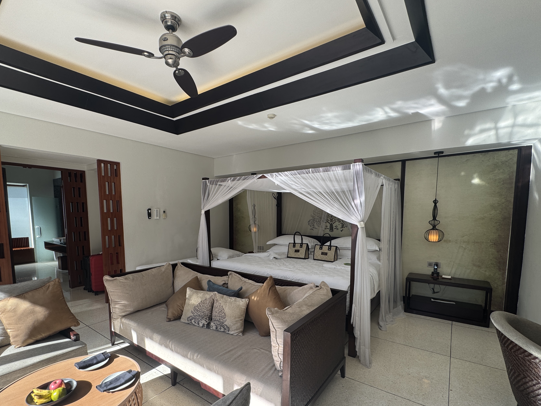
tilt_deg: -5.7
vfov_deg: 74.1
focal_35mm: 17
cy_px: 239
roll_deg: +0.4
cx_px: 260
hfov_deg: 91.0
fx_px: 266
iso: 40
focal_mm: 2.22
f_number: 2.2
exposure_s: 1/168
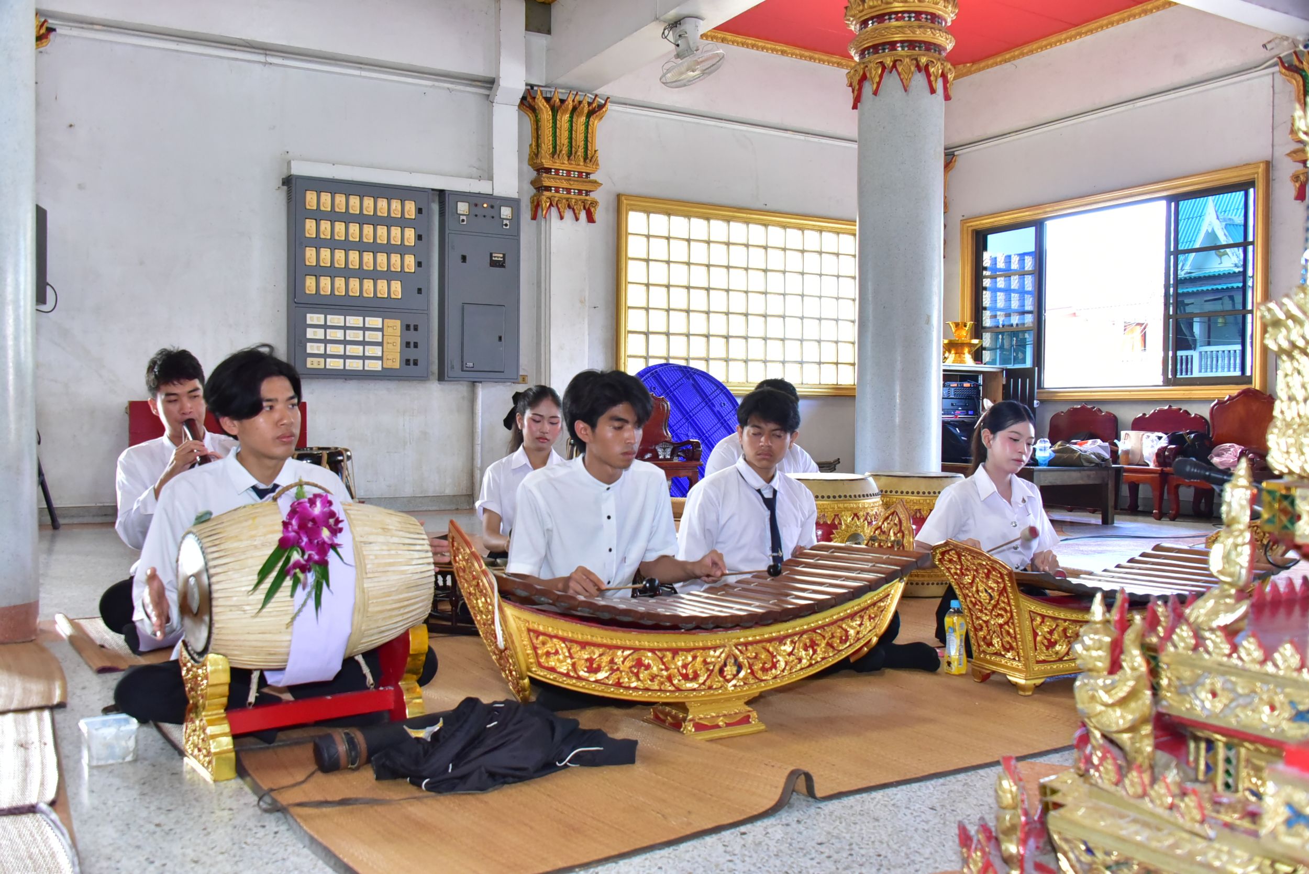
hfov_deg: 58.7
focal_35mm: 32
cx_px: 654
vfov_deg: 41.2
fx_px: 1164
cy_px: 437
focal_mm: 32
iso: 5000
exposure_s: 1/160
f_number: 6.3
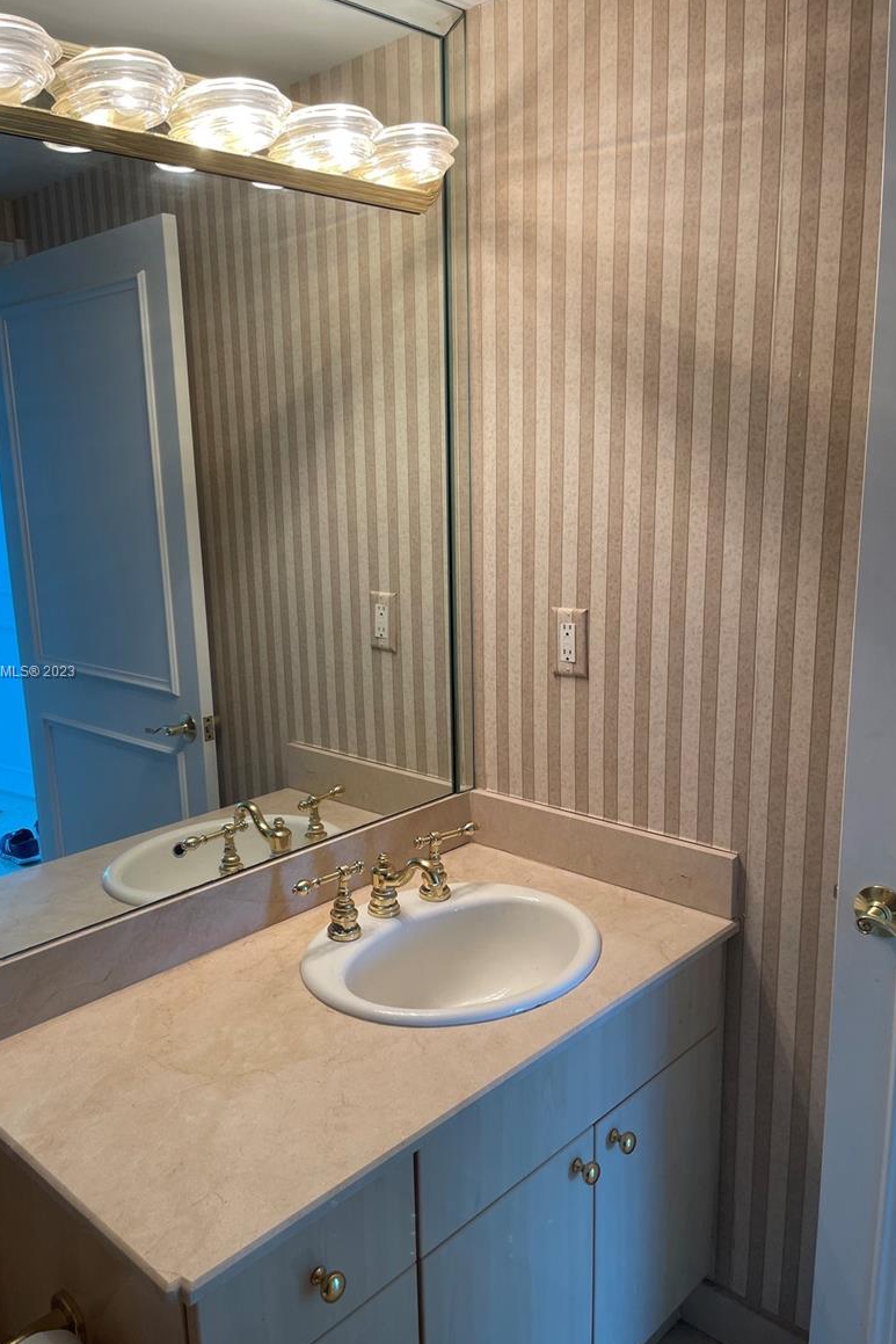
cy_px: 673
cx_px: 385
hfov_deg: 46.3
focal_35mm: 28
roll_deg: +1.7
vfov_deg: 65.5
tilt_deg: -12.2
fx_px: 1045
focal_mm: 5.1
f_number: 1.6
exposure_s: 1/120
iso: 64
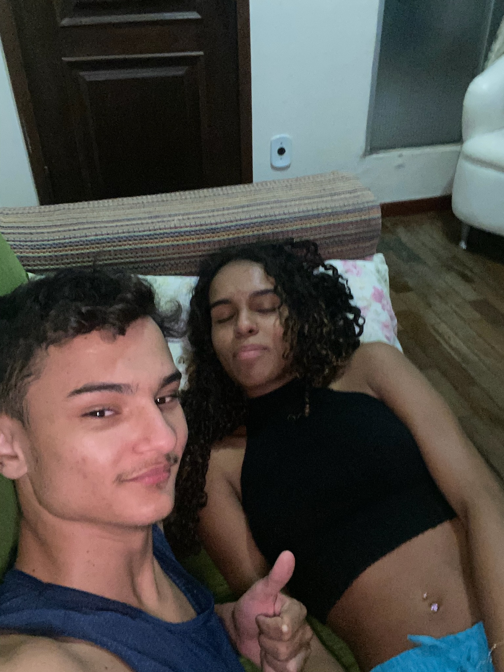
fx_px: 582
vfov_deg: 60.0
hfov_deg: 46.8
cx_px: 252
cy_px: 336
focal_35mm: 30
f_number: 2.2
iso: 500
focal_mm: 2.71
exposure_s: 1/16
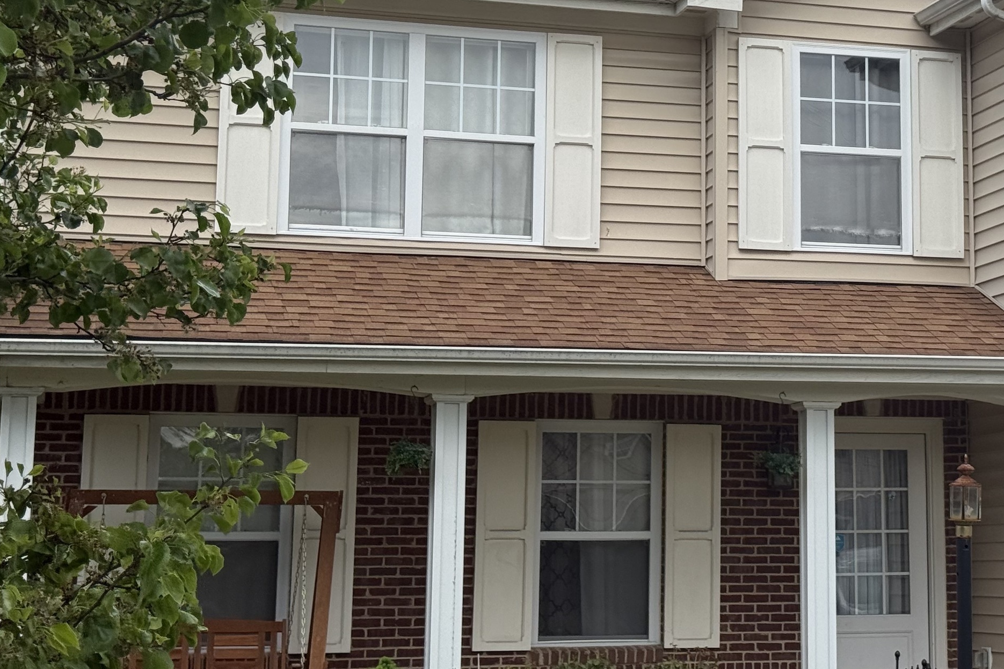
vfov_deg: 16.6
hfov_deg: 24.4
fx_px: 2287
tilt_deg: +8.9
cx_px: 805
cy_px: 197
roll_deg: +0.0
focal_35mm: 82
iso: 80
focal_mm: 6.76
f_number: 1.78
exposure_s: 1/3891
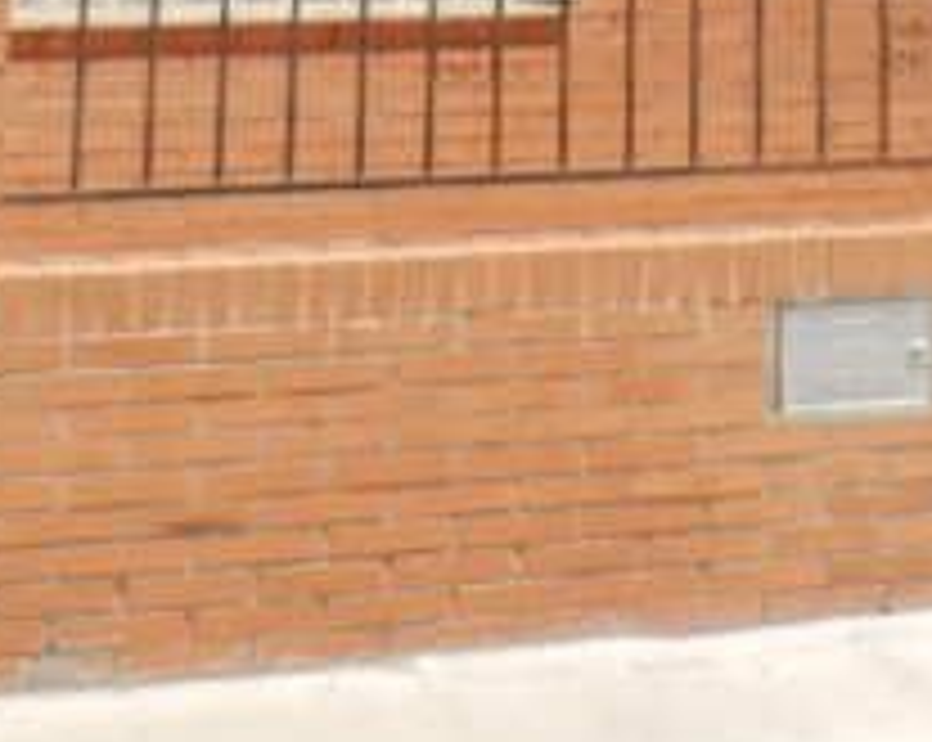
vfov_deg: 11.6
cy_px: -854
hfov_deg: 16.1
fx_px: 3195
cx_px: 1049
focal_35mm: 116
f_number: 7.9
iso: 80
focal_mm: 4.2
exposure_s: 1/125
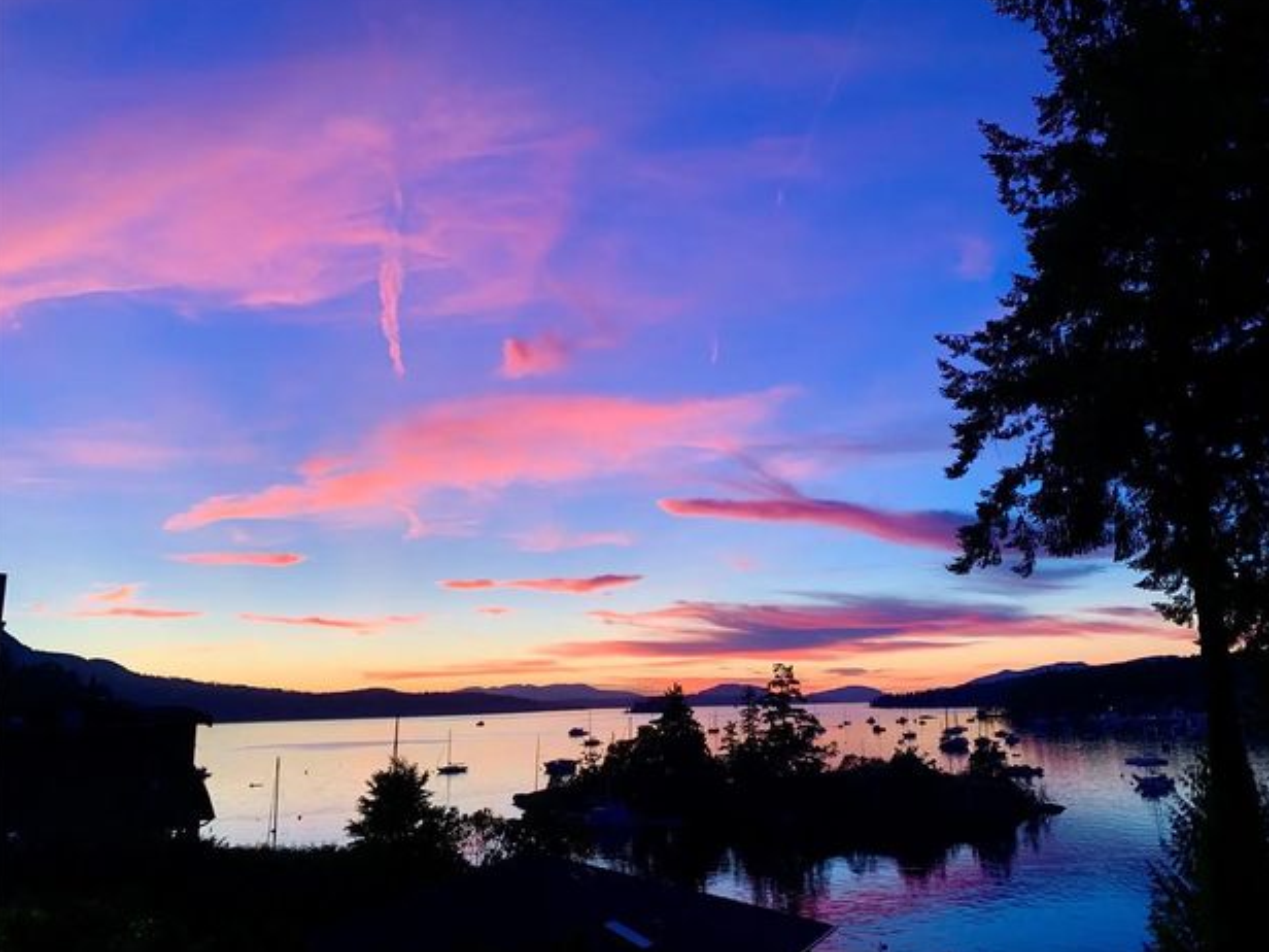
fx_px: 990
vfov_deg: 51.4
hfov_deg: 65.3
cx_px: 649
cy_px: 480
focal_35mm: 27
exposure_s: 1/121
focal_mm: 4.25
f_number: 1.8
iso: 80
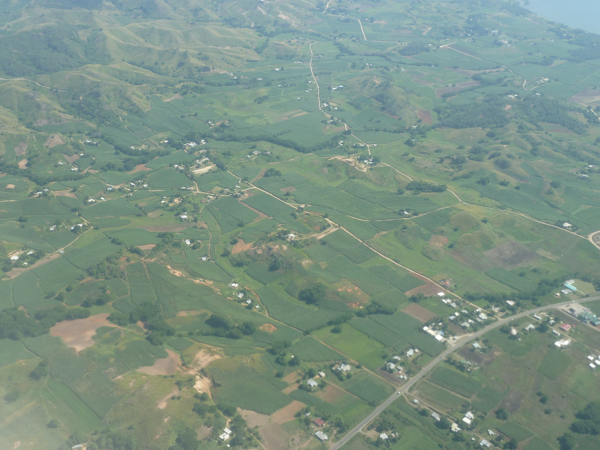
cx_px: 300
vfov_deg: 34.3
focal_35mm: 42
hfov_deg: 44.8
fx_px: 728
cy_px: 225
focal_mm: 6.9
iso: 80
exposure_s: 1/250
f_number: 4
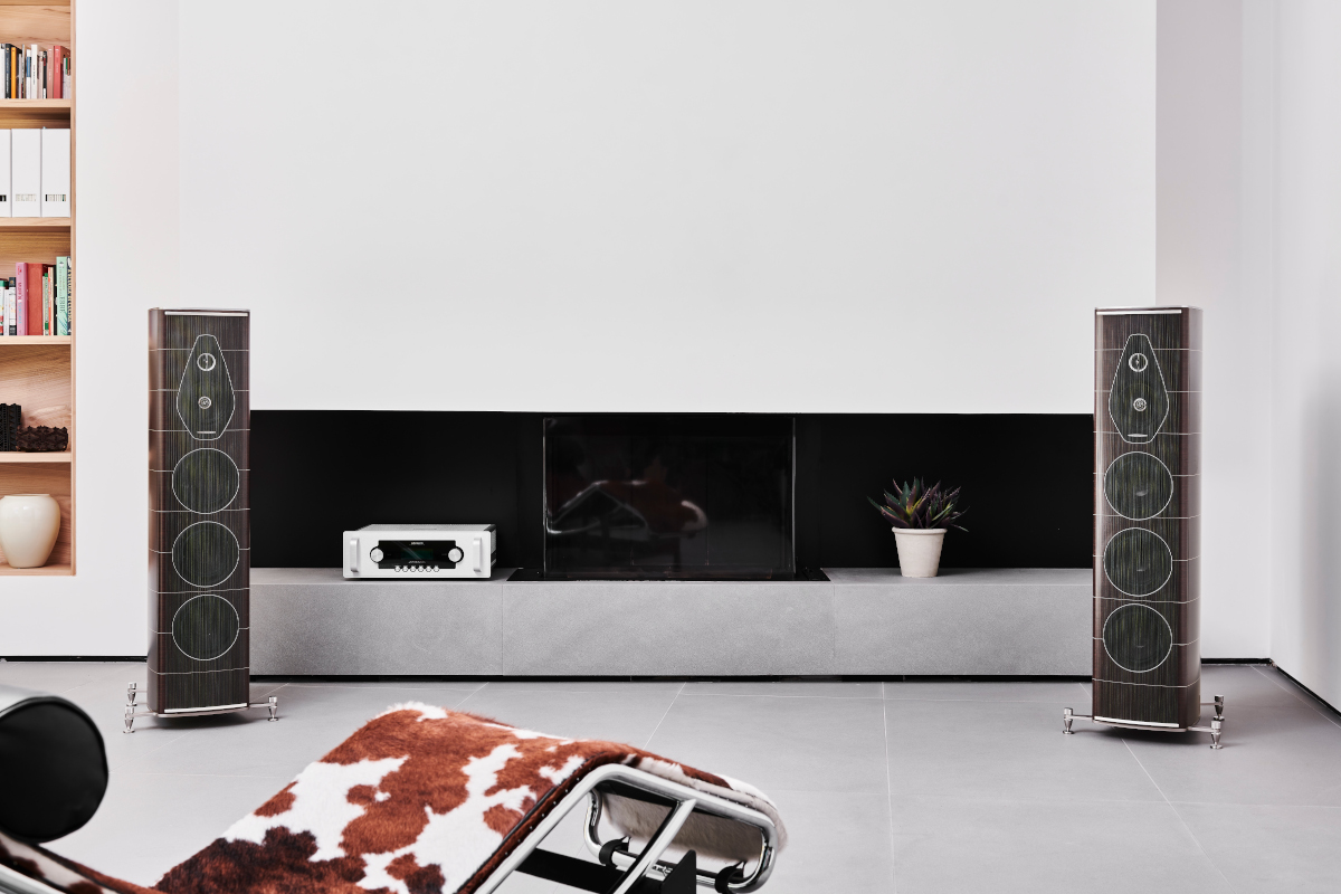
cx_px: 670
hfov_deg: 44.5
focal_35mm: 44
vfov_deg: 30.5
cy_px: 447
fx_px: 1639
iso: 64
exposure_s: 1/8
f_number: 8
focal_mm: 44
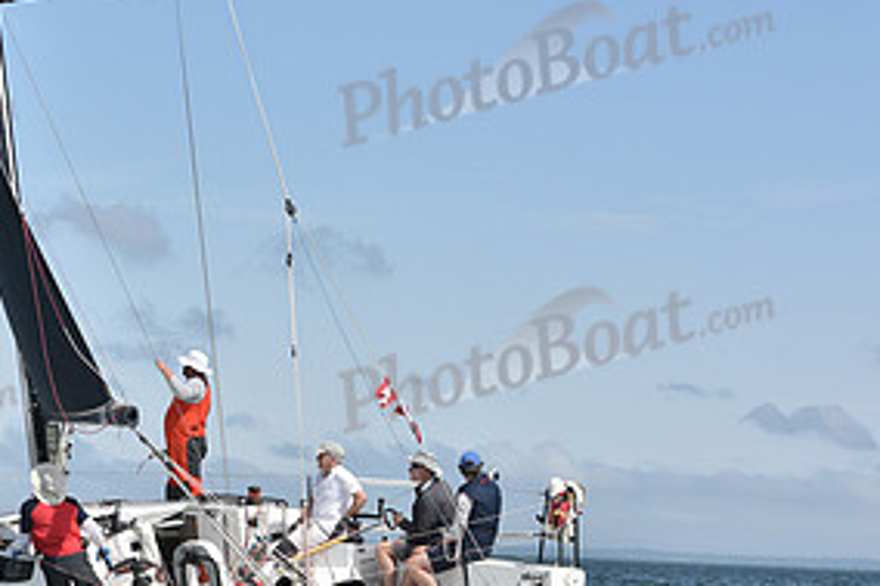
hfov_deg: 14.3
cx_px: 180
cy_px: 557
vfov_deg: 9.5
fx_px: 3493
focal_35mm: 143
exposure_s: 1/1250
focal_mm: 70
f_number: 7.1
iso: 200
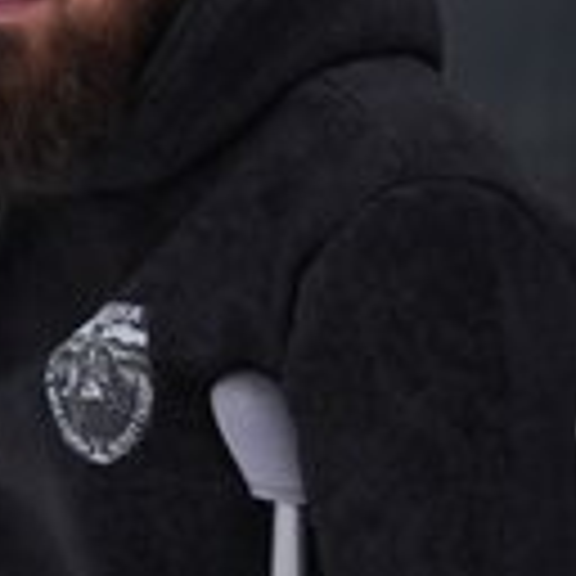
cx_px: -36
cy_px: 56
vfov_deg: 9.4
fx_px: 3502
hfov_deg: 9.3
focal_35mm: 186
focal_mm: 70
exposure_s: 1/800
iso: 100
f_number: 2.8
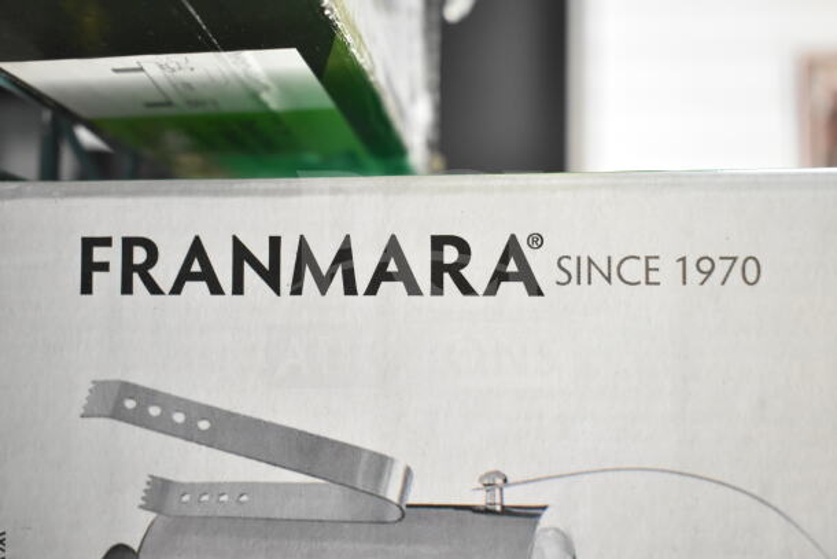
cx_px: 418
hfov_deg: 45.0
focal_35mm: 44
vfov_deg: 30.9
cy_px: 280
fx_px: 1012
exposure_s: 1/50
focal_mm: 29
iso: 2500
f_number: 4.2
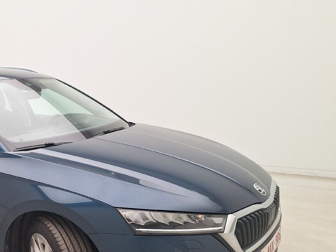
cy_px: 207
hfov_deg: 41.9
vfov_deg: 33.2
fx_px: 408
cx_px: 46
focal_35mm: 42
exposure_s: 1/100
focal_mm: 5.54
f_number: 1.8
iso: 50
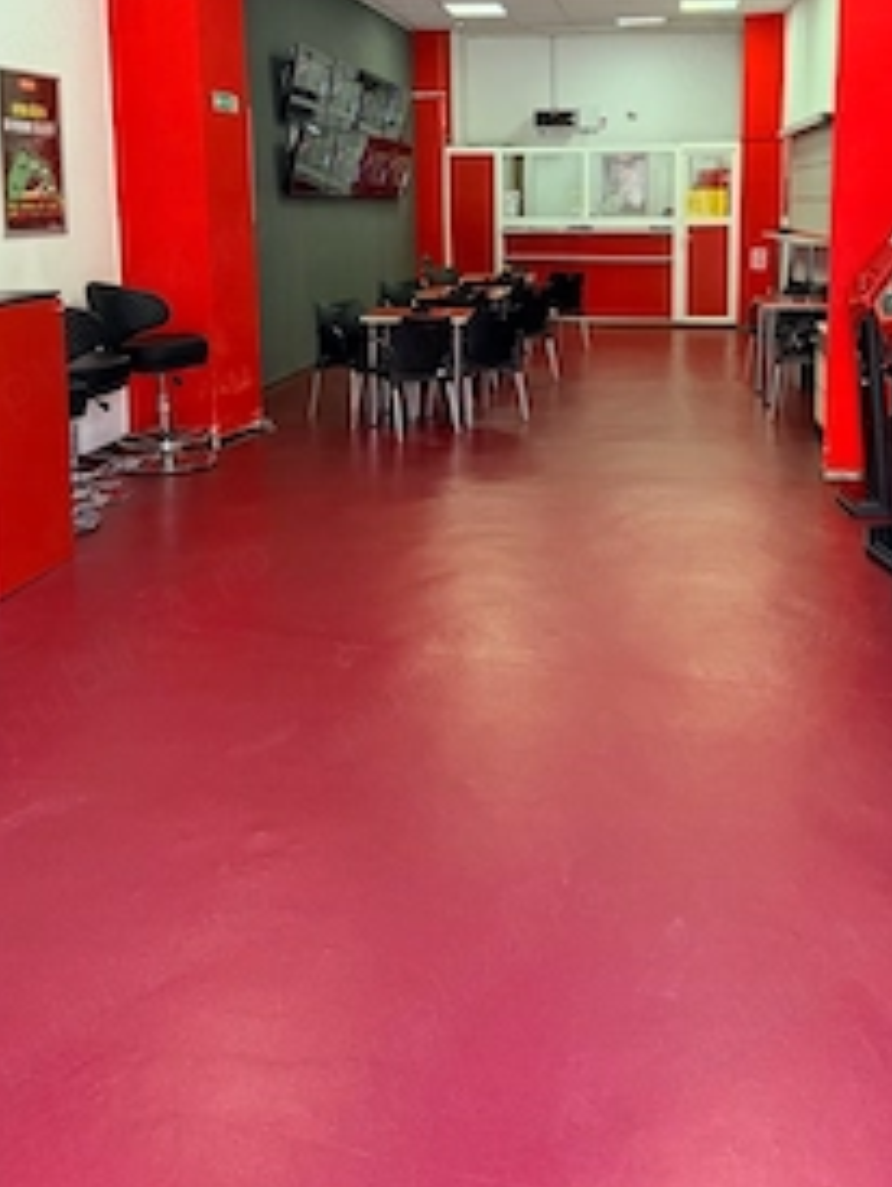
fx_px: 1201
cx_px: 554
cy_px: 360
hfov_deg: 40.5
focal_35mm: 35
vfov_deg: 51.2
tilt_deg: -7.9
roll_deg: -0.5
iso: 320
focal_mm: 6.76
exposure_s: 1/100
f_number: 1.78
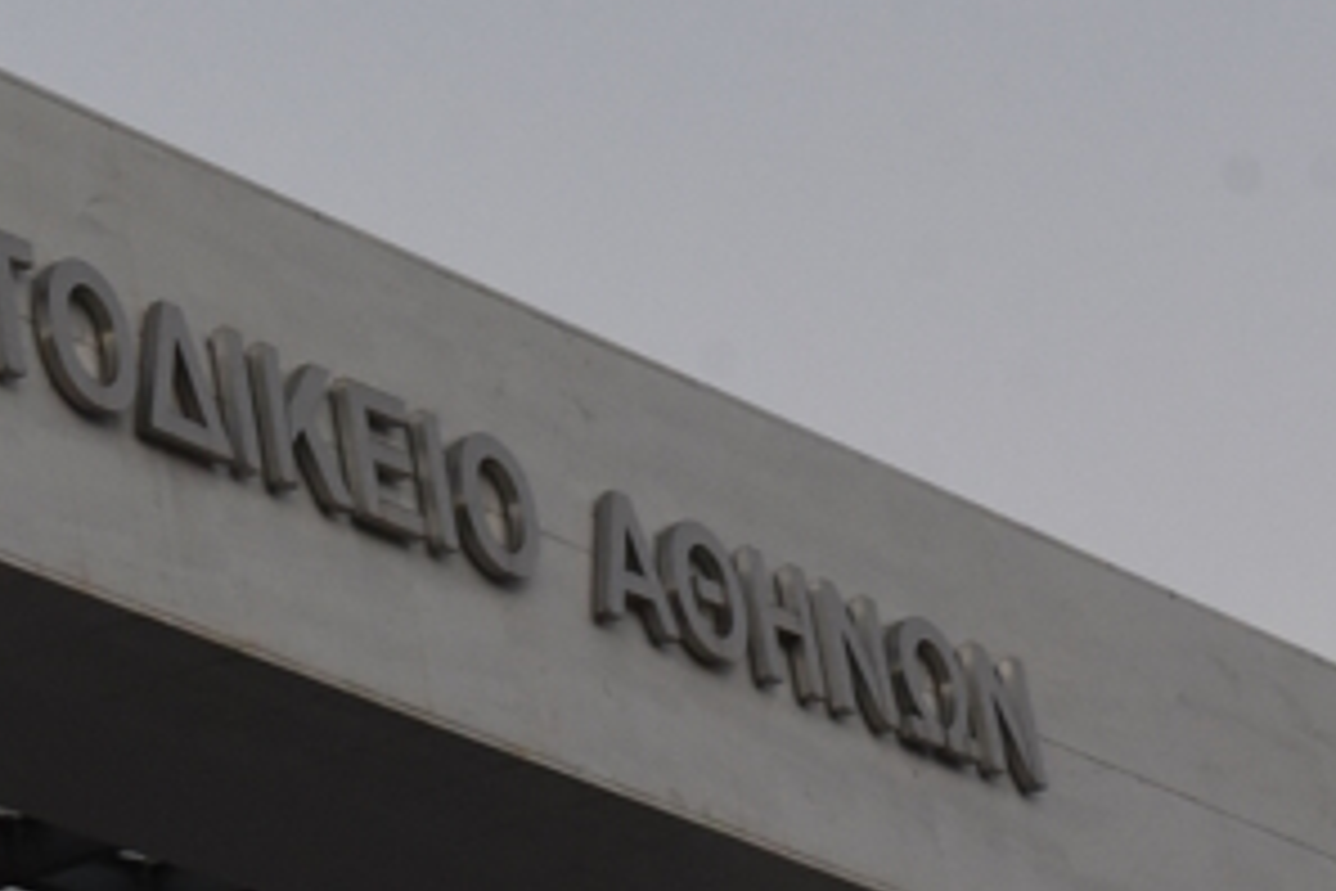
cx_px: -918
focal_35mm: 234
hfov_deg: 8.5
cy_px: -72
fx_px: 8683
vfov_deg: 5.9
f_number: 10
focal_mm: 58
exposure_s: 1/200
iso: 2500
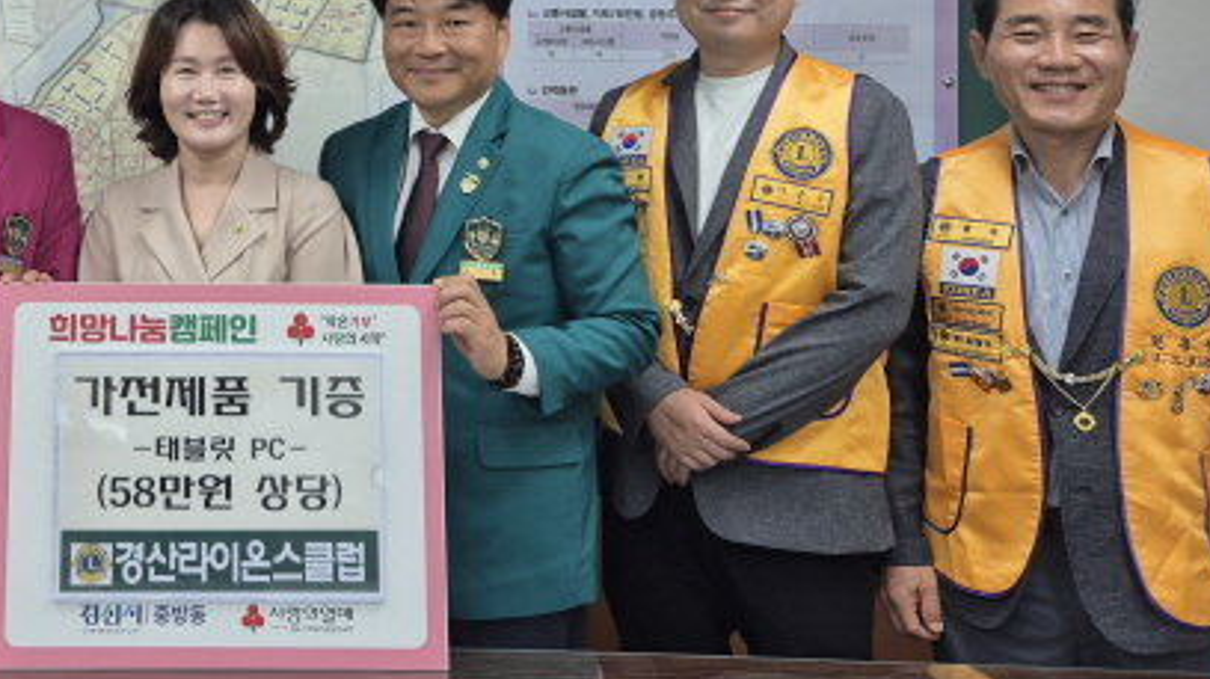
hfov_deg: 44.4
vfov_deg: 26.7
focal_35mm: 43
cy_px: 61
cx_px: 196
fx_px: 1379
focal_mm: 5.4
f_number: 1.8
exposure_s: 1/120
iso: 100
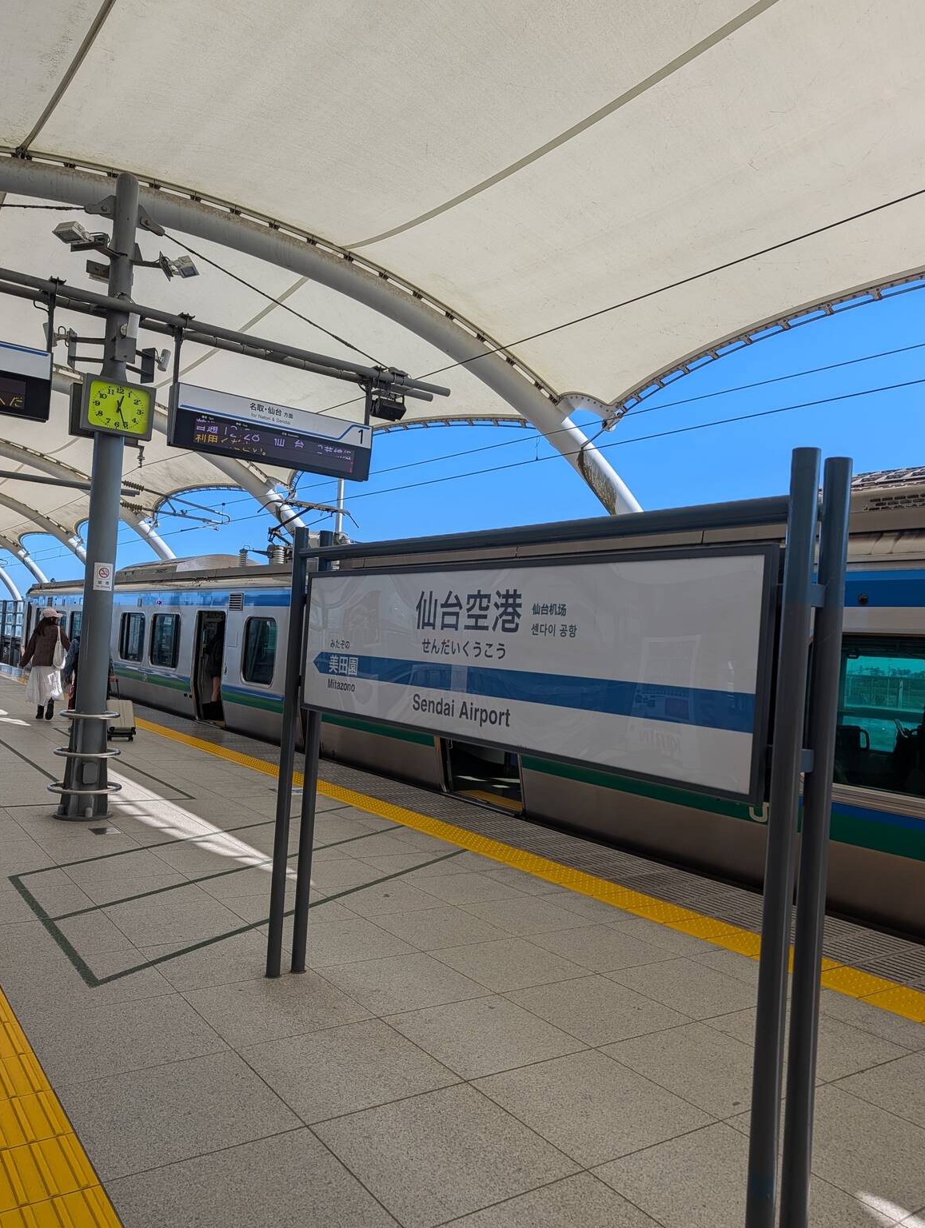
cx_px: 448
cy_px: 629
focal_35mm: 25
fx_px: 888
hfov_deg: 55.0
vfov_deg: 69.3
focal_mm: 6.9
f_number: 1.68
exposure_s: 1/1127
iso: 21
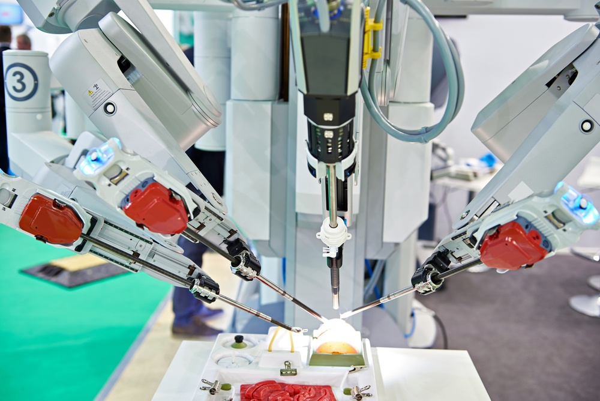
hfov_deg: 46.4
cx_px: 300
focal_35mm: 42
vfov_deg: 31.9
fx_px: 700
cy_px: 200
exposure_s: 1/40
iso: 400
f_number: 3.5
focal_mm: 42
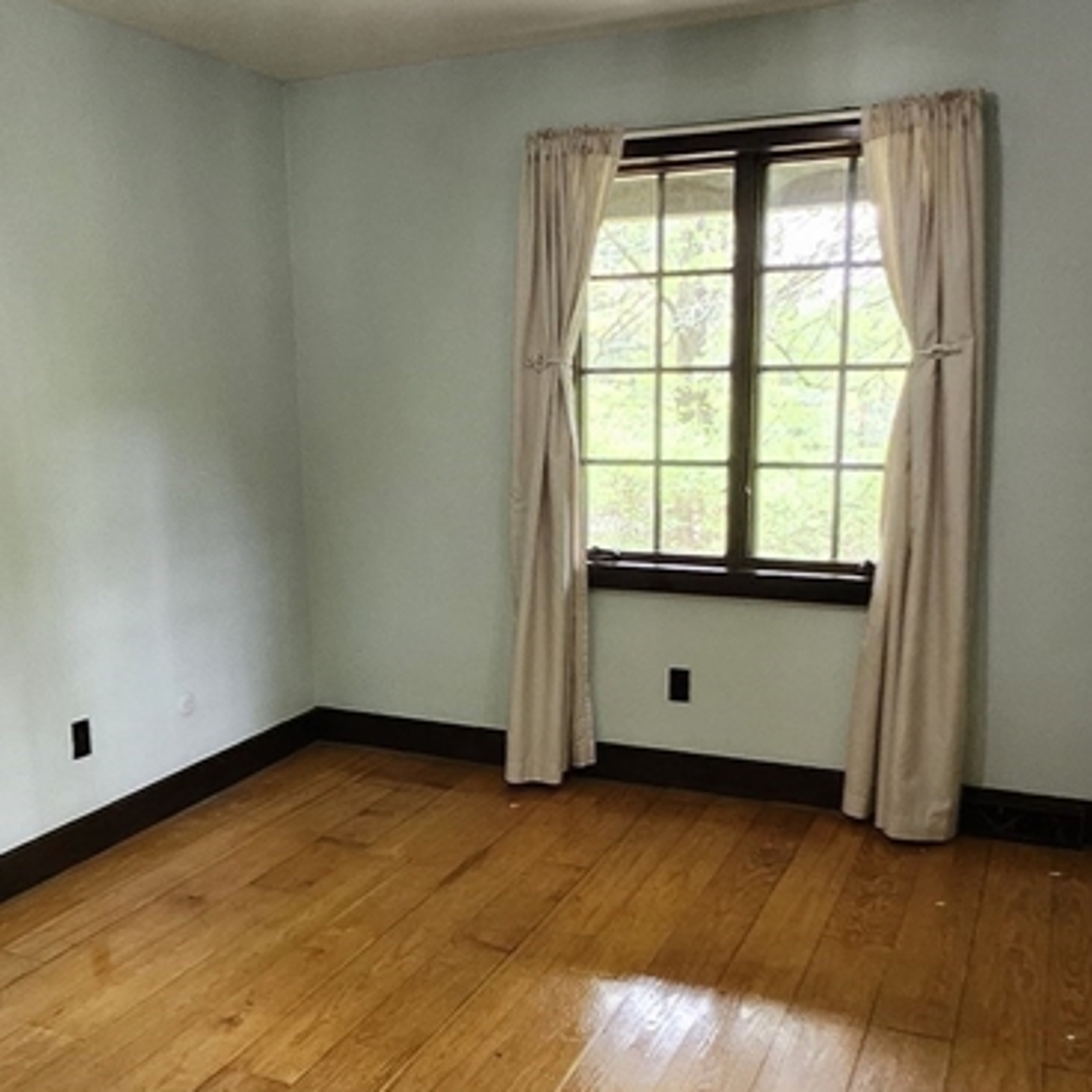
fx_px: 1142
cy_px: 680
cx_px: 478
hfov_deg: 51.0
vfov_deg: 50.6
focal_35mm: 32
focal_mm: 1.74
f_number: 2.2
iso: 320
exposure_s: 1/30
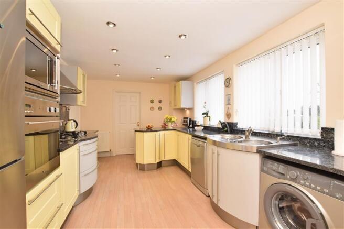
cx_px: 172
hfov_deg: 100.4
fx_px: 143
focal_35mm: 15
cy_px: 114
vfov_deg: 77.3
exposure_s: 1/60
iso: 400
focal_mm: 10
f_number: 13
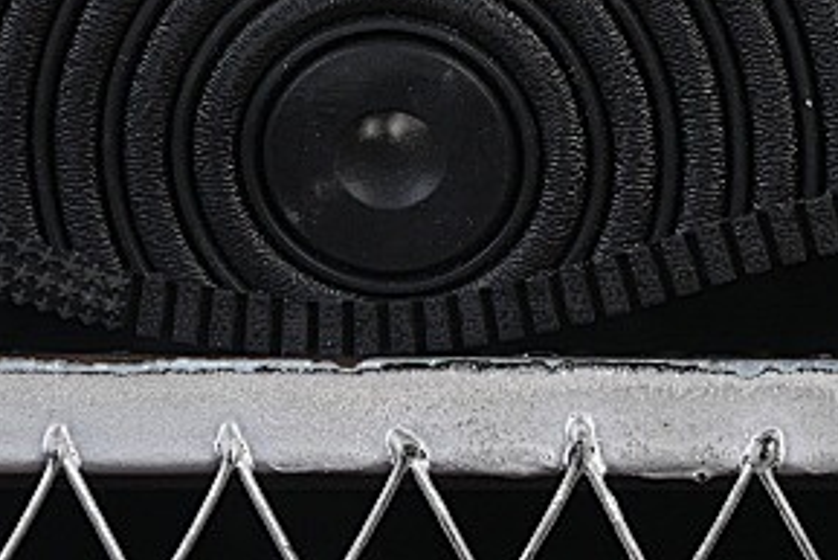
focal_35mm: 280
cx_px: 815
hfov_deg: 7.3
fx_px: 6521
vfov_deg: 4.9
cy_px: -296
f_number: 6.3
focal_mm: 50
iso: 160
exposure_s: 1/60
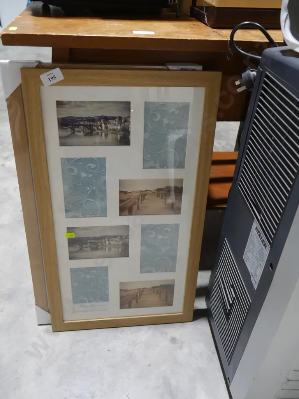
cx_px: 150
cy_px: 200
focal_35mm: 30
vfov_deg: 60.0
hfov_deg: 46.8
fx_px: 346
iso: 500
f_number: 3.6
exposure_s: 1/60
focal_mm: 15
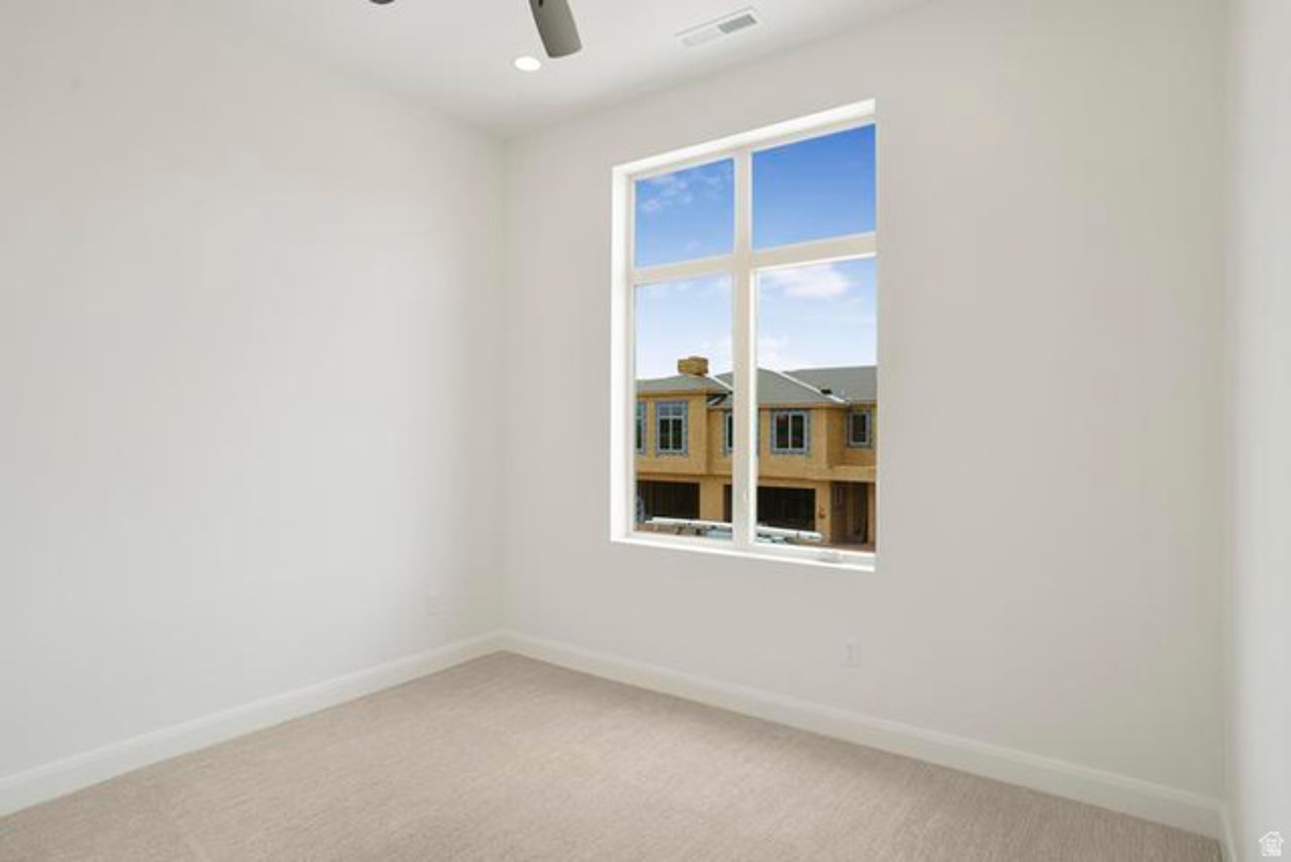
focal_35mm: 19
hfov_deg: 86.9
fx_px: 681
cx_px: 646
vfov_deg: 64.6
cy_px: 431
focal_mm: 19
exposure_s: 1/20
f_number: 9
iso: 250
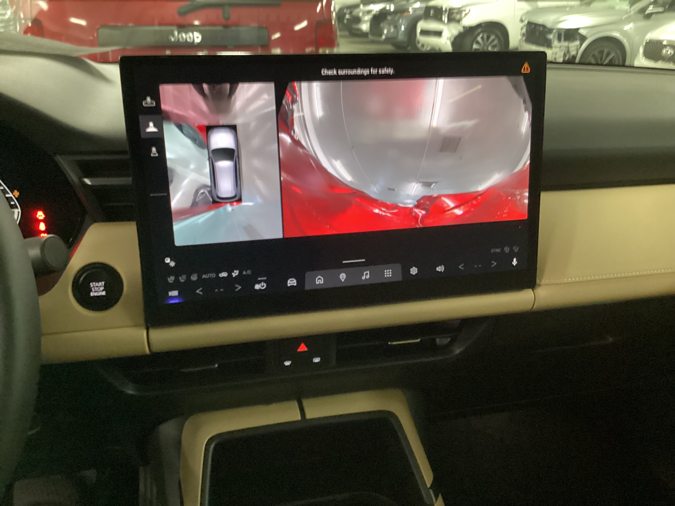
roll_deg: -1.6
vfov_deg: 45.4
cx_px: 338
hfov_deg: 58.4
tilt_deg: -24.0
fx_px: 604
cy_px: 253
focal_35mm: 31
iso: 500
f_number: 2.4
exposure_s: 1/25
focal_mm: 3.3
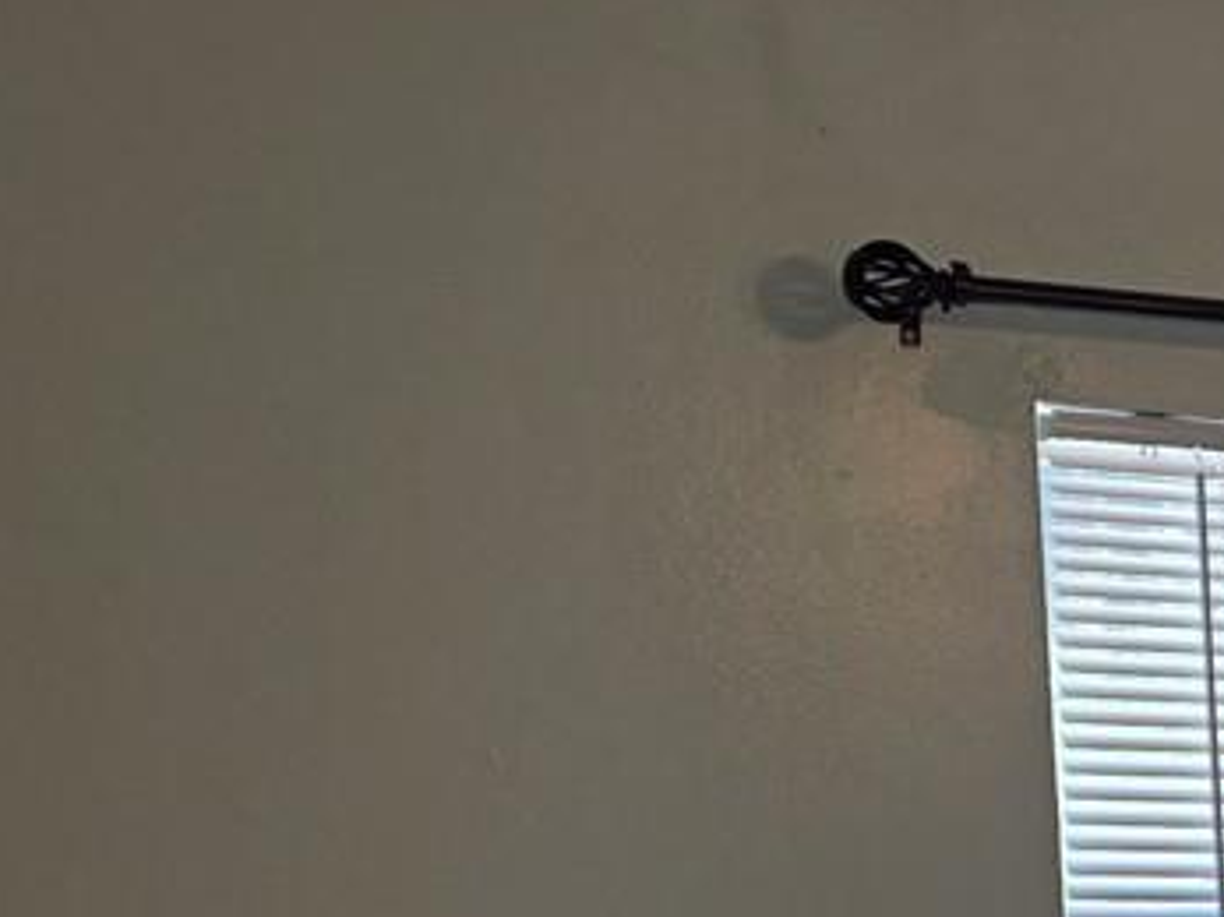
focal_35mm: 106
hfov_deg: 15.4
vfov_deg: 13.3
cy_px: 1284
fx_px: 3747
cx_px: 2349
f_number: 1.7
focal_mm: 6.3
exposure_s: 1/120
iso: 32
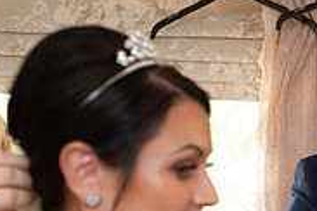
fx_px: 977
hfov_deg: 17.0
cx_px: 450
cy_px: 161
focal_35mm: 111
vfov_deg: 12.3
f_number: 2.8
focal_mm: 35
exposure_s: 1/100
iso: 640
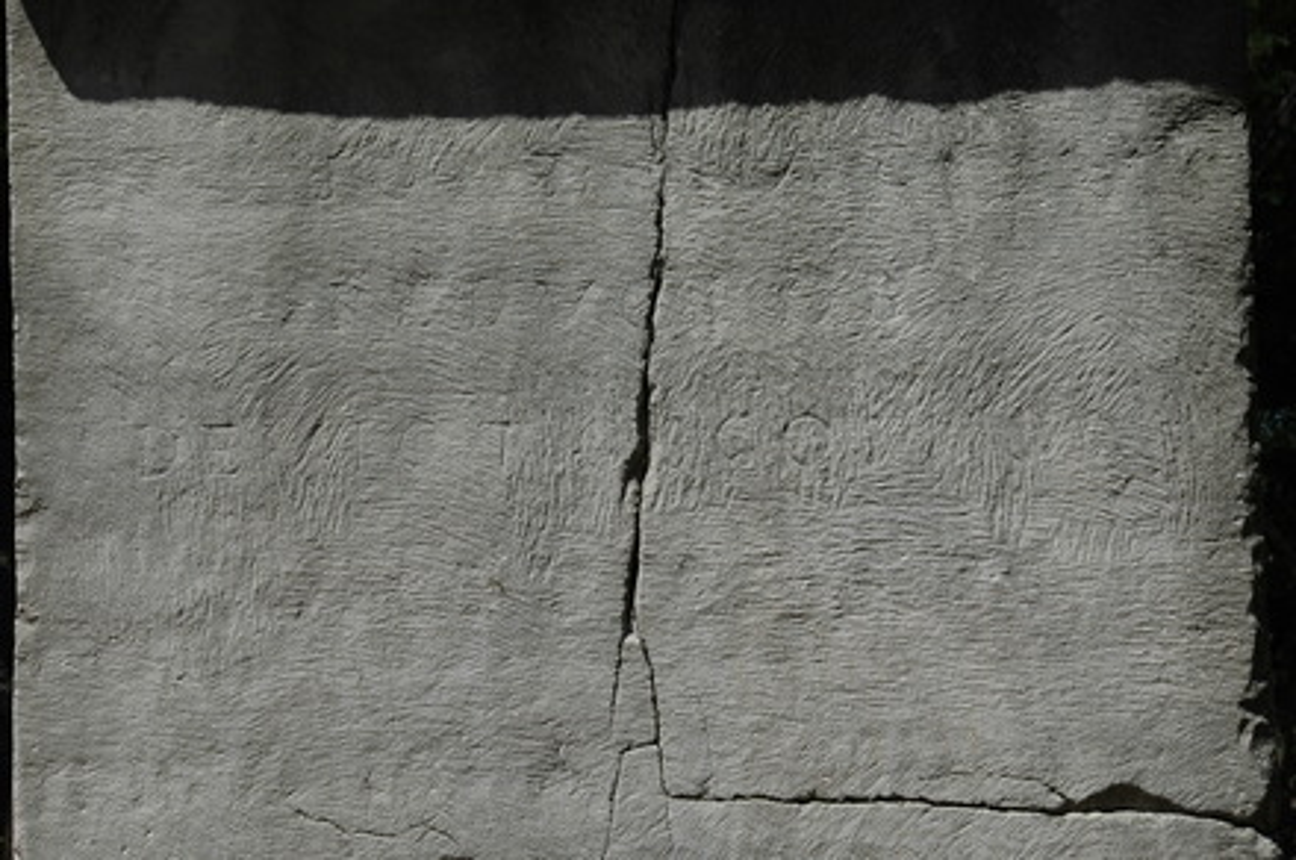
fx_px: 4044
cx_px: 648
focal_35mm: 112
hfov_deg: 18.2
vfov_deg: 12.1
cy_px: 430
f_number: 13
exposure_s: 1/640
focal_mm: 75
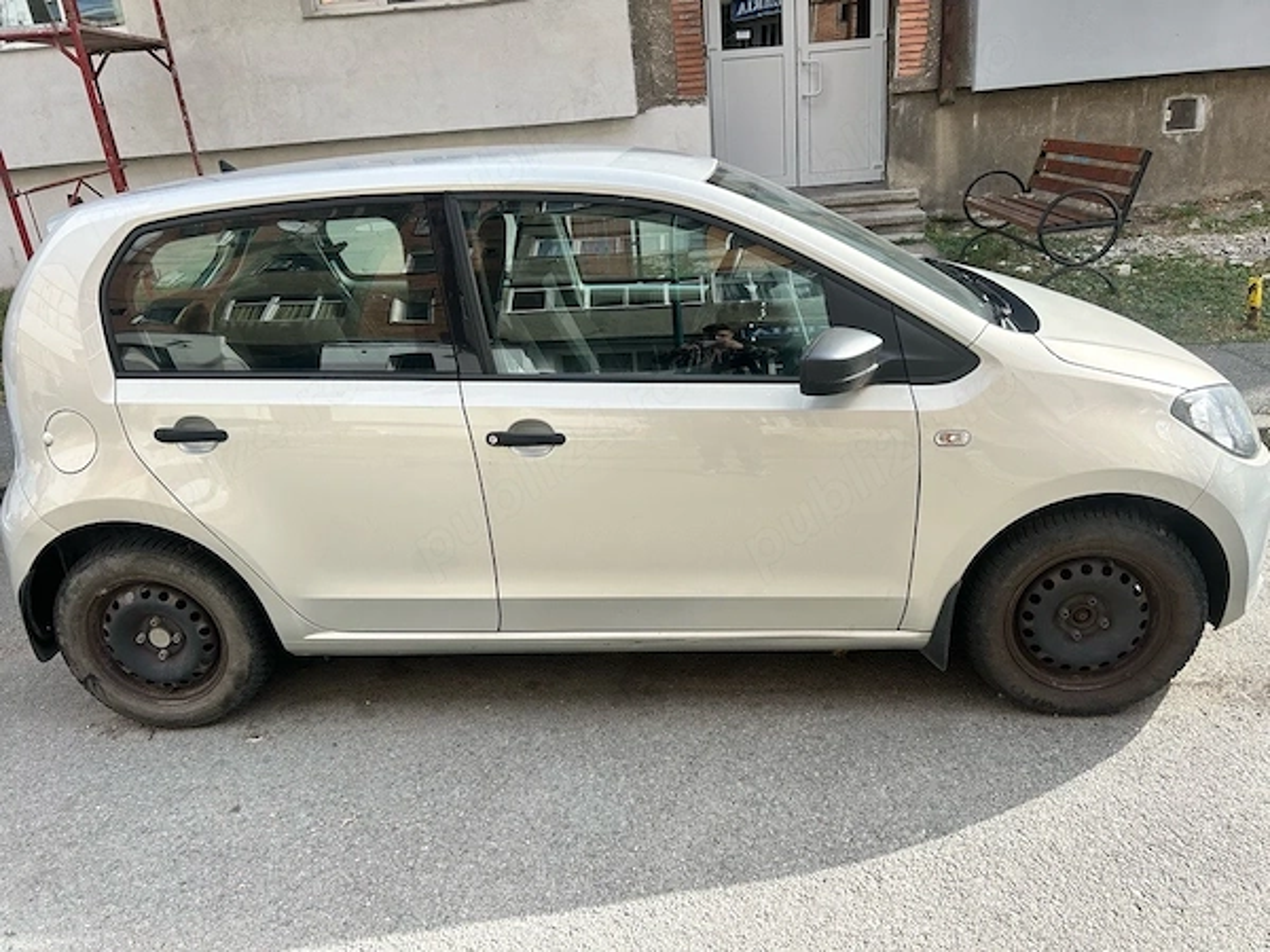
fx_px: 954
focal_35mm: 26
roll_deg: +5.3
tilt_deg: -21.6
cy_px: 476
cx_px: 635
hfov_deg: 67.3
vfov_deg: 53.1
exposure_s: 1/1224
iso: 50
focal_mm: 5.7
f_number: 1.5
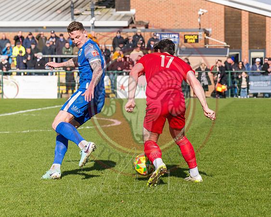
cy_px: 118
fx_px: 1479
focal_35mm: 184
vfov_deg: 8.4
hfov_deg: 10.5
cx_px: 190
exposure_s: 1/3200
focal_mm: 77
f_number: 4
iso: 200
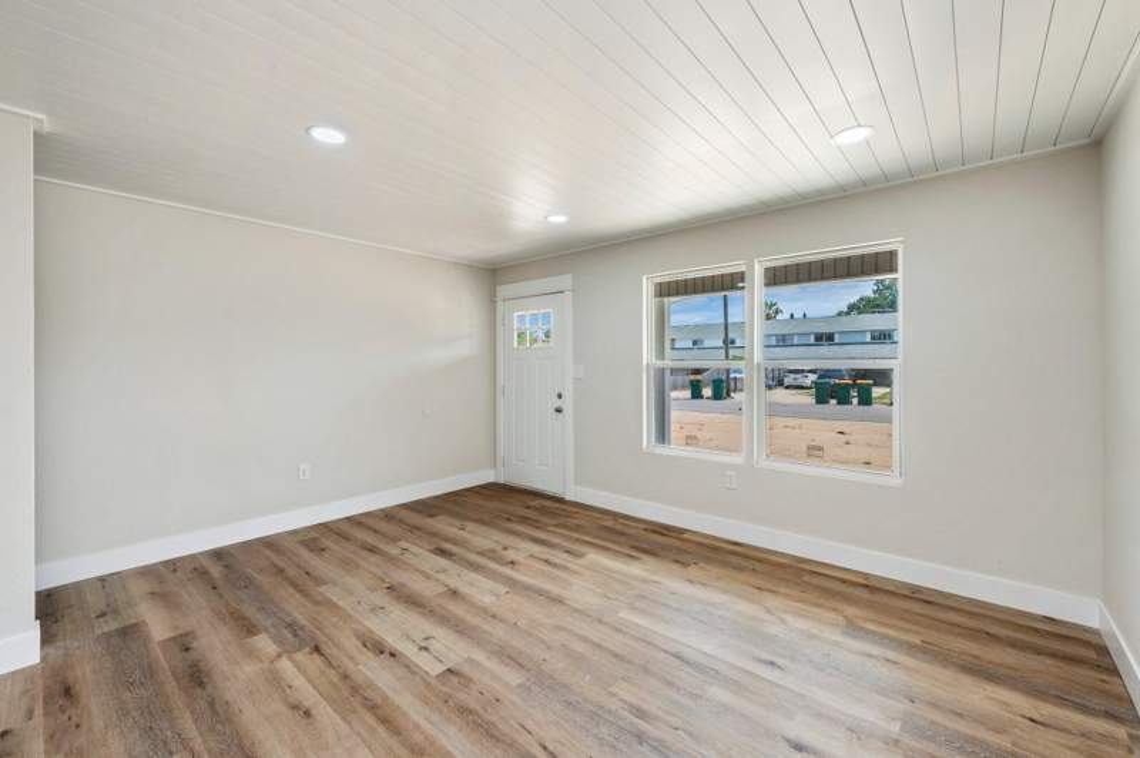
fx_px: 443
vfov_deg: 81.1
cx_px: 570
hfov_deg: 104.3
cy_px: 379
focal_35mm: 14
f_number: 9
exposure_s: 1/30
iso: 320
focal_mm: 14
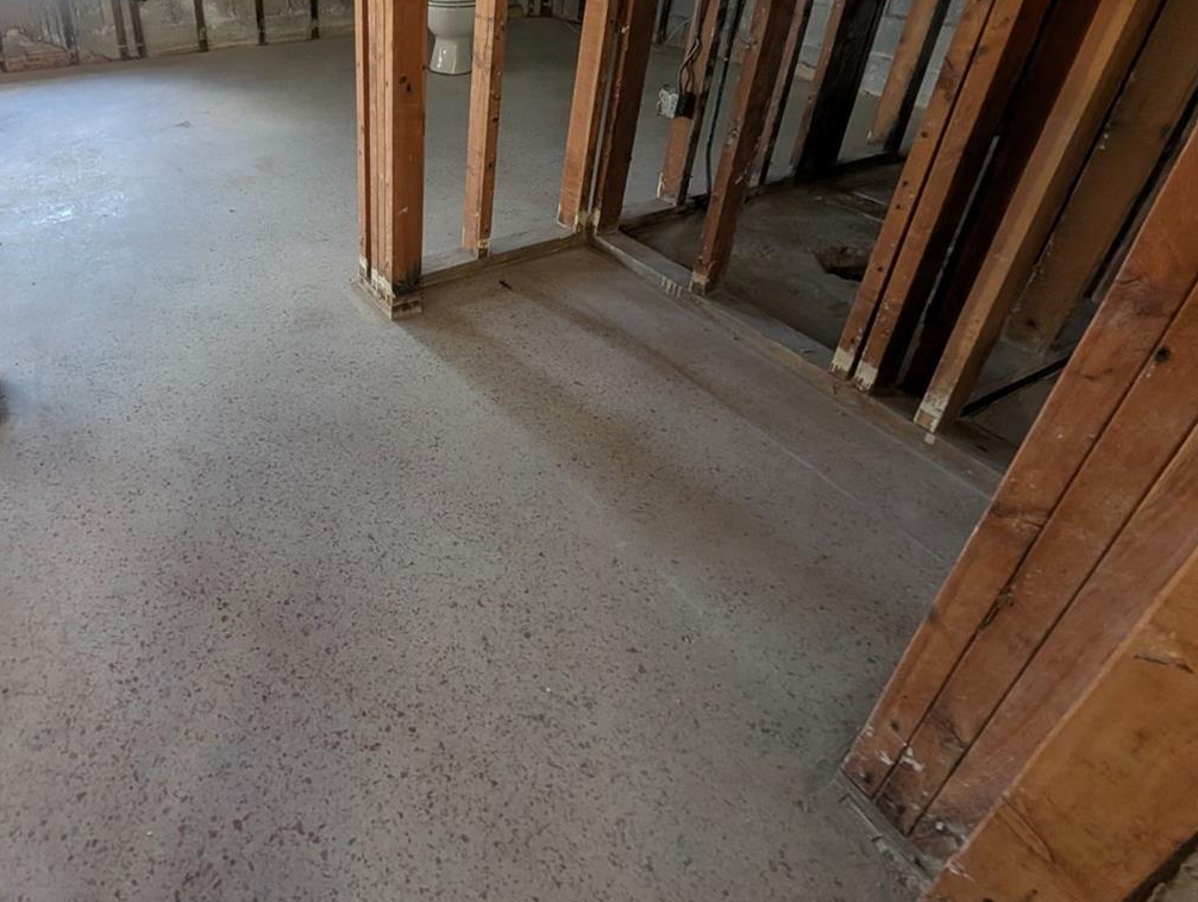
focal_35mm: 19
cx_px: 376
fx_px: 658
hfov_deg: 81.0
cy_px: 243
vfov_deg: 65.3
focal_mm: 2.02
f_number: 1.7
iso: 156
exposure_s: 1/56.3
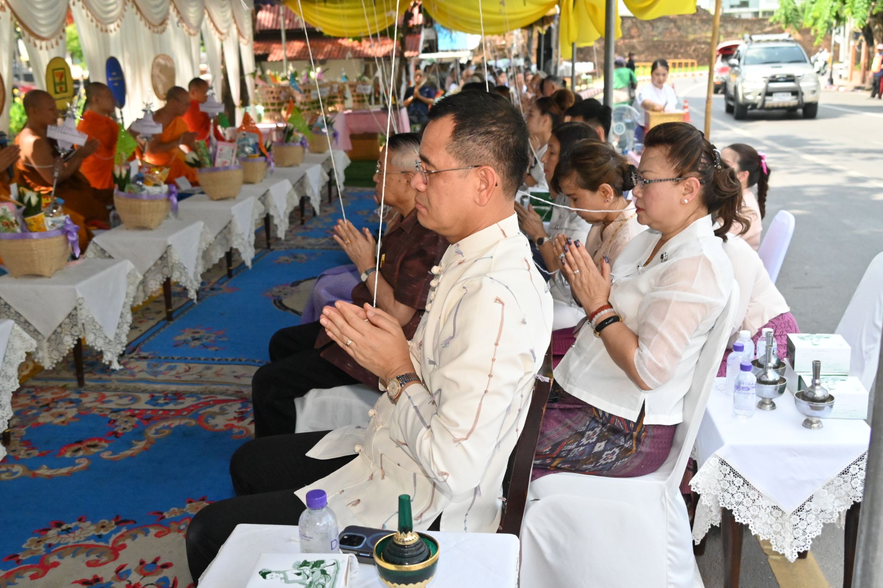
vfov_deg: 36.8
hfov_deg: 53.2
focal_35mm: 36
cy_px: 294
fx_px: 882
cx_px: 442
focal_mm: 24
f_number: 4
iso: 4000
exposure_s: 1/6400
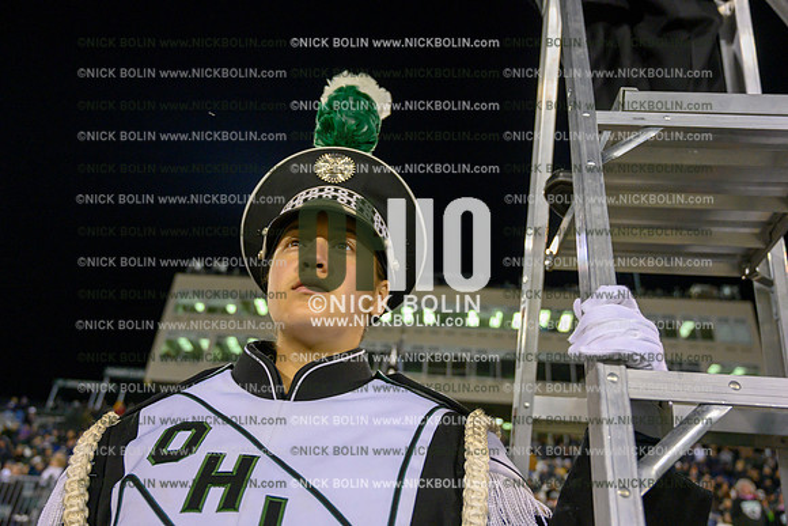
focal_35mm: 28
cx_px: 394
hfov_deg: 65.5
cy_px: 263
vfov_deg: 46.4
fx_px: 613
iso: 5000
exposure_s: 1/800
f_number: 4
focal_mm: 28
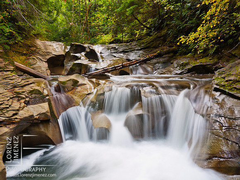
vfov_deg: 49.7
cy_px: 90
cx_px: 120
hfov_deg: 63.4
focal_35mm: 28
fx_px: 194
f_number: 16
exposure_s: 1
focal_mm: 14
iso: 100
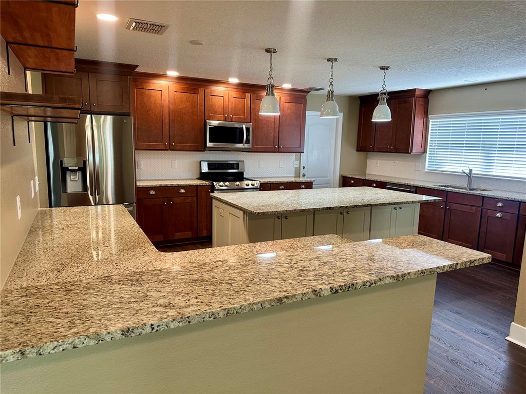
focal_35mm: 24
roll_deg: -1.0
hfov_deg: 71.6
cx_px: 263
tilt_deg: -8.8
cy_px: 197
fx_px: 365
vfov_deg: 56.8
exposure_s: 1/60
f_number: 1.78
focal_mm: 6.86
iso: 160
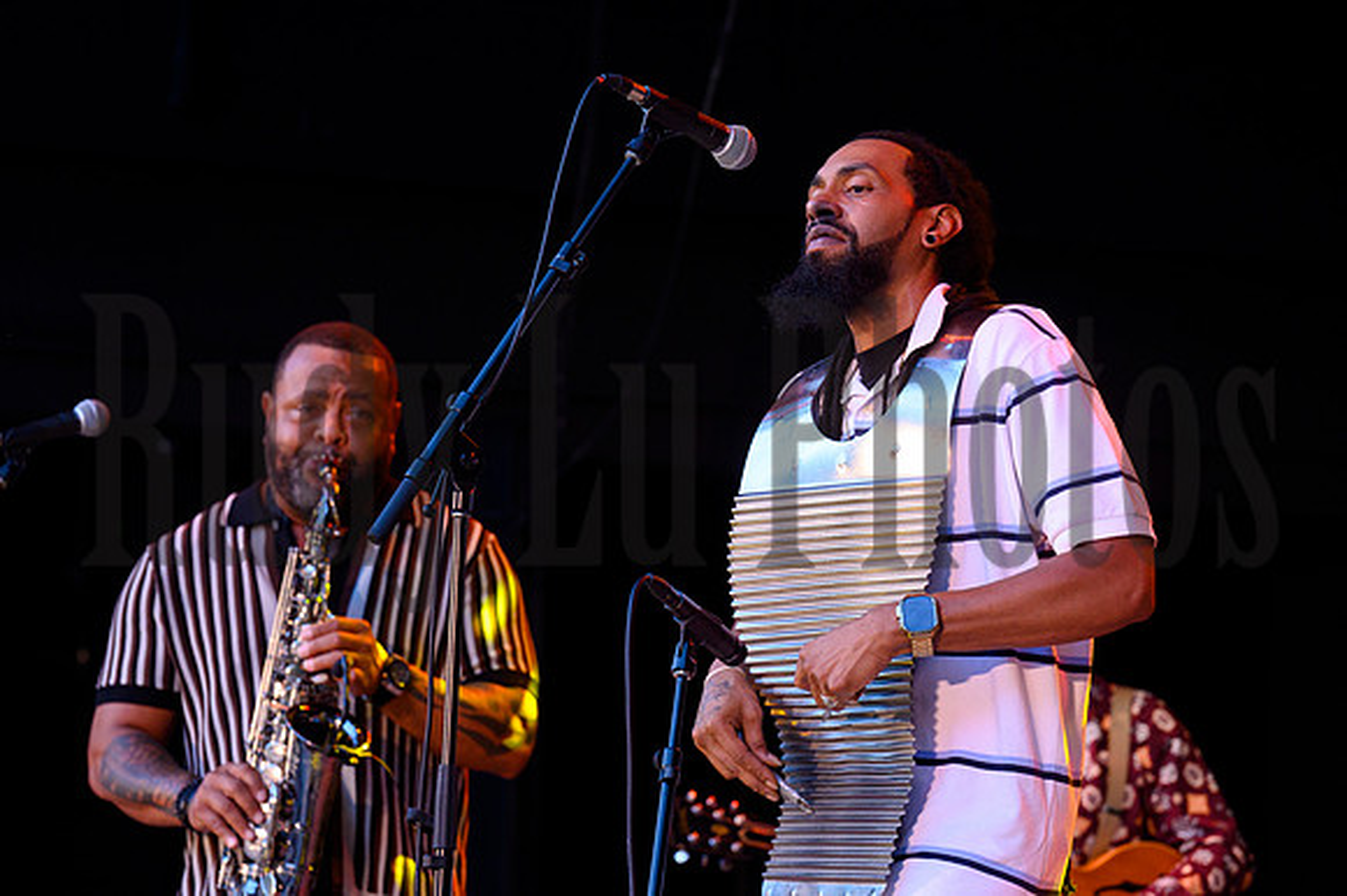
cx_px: 674
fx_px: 5796
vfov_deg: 8.8
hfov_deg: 13.3
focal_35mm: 155
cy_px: 448
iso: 3200
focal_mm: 155
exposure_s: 1/250
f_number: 5.6
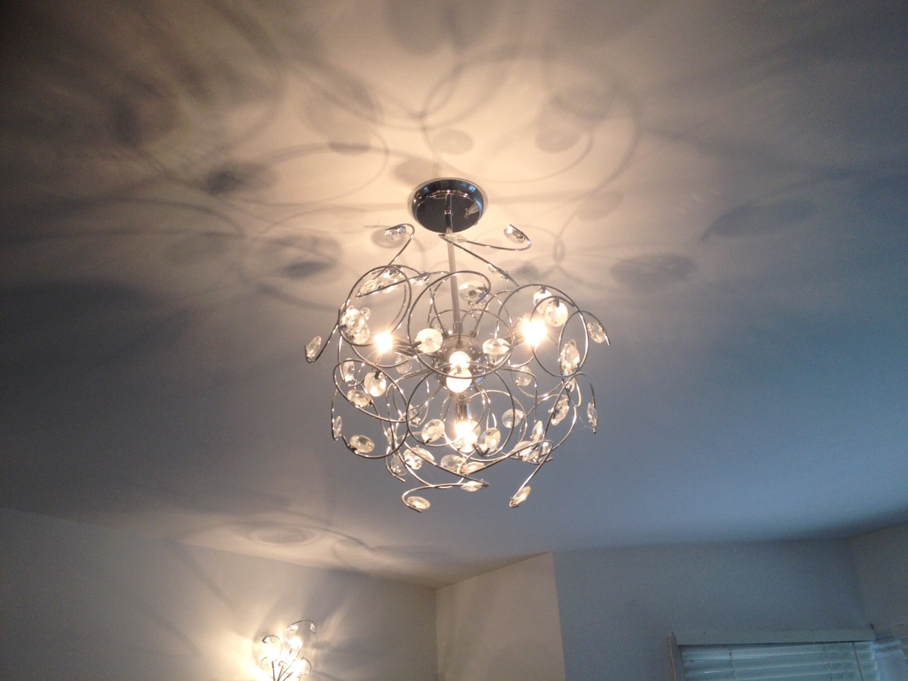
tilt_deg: +30.4
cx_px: 454
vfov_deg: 40.7
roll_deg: +1.4
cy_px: 340
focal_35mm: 35
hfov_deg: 52.6
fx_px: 918
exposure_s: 1/120
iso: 64
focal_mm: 4.28
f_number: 2.4
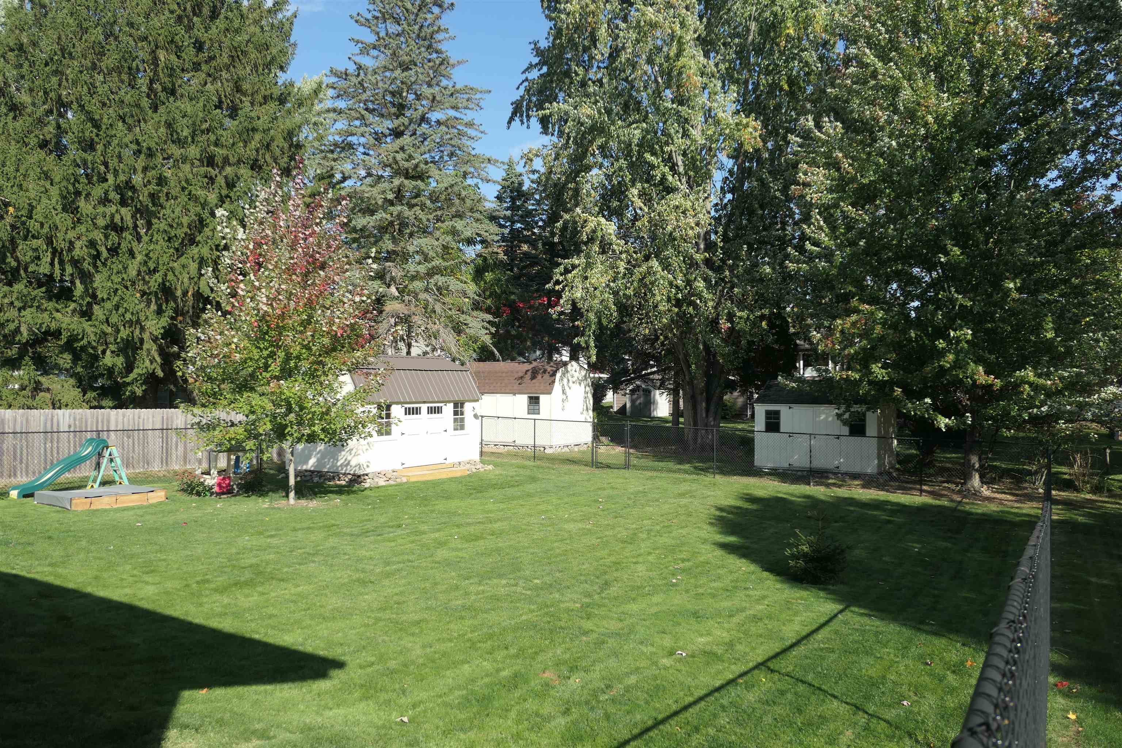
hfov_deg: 73.7
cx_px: 561
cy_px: 374
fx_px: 748
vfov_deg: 53.1
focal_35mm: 24
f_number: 2.8
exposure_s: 1/1600
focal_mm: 8.8
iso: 125
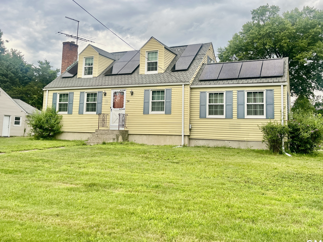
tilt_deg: +6.8
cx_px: 167
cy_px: 102
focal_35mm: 32
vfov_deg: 44.0
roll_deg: -1.2
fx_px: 299
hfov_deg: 56.8
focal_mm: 5.1
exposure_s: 1/598
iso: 50
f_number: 1.6
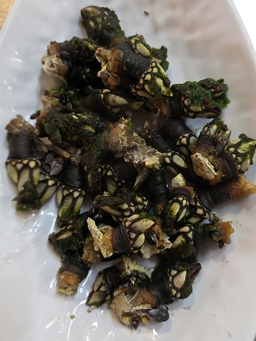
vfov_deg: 73.9
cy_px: 170
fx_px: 227
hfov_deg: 58.9
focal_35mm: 23
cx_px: 128
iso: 250
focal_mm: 6.3
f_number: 1.7
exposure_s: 1/50.3
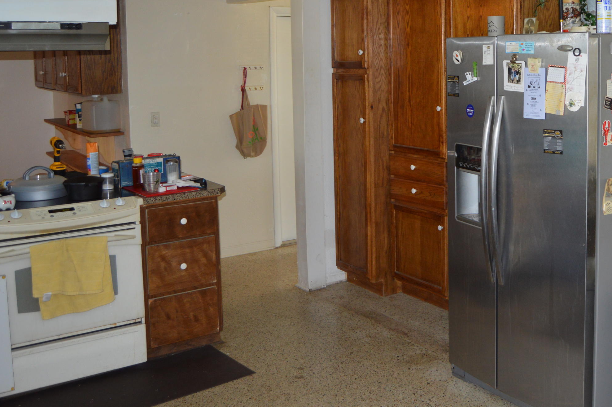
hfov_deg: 46.5
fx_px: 696
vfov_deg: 32.1
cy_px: 110
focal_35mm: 41
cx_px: 419
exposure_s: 1/60
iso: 400
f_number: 4
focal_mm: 18
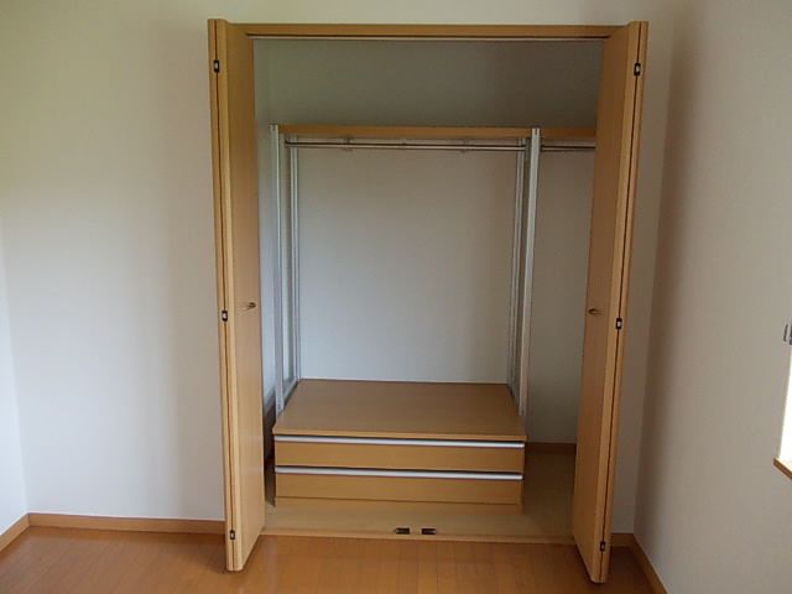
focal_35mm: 28
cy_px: 297
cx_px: 396
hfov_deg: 63.4
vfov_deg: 49.7
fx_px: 641
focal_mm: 4
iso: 200
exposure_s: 1/80
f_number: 2.7
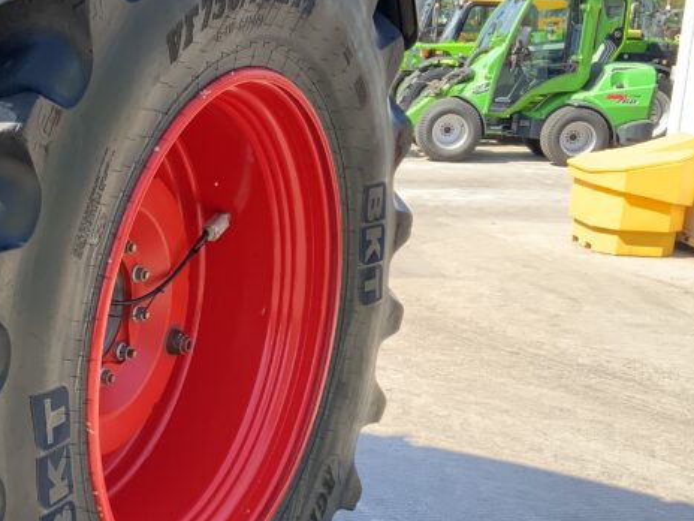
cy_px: 332
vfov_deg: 22.9
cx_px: 118
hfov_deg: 29.4
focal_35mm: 64
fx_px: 1283
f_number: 1.8
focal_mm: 3
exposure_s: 1/380
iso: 16
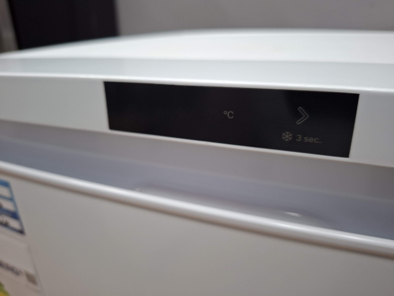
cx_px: 197
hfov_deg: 73.9
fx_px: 262
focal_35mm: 23
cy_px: 148
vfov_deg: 58.9
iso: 250
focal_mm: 5.54
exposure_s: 1/50
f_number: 1.8
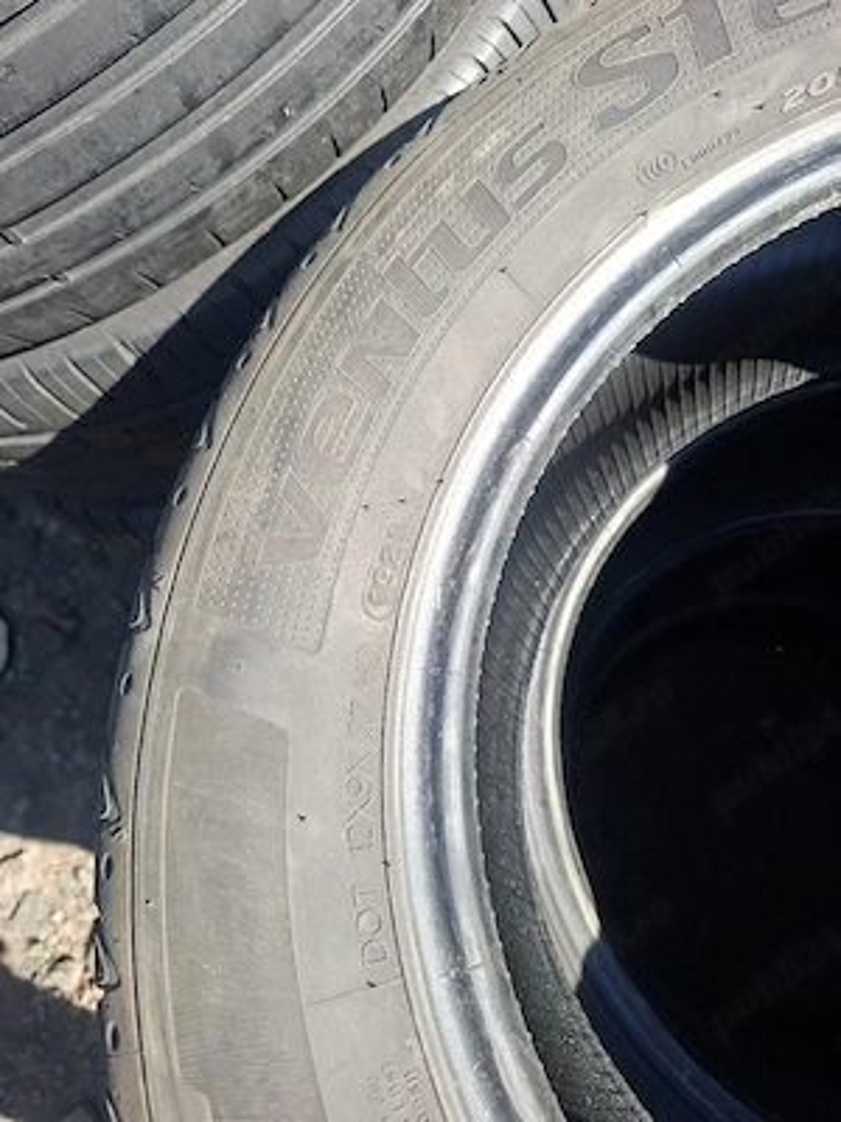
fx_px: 745
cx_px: 420
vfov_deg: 73.9
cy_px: 561
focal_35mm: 23
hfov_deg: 58.9
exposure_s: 1/357
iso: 50
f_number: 1.8
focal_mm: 5.54
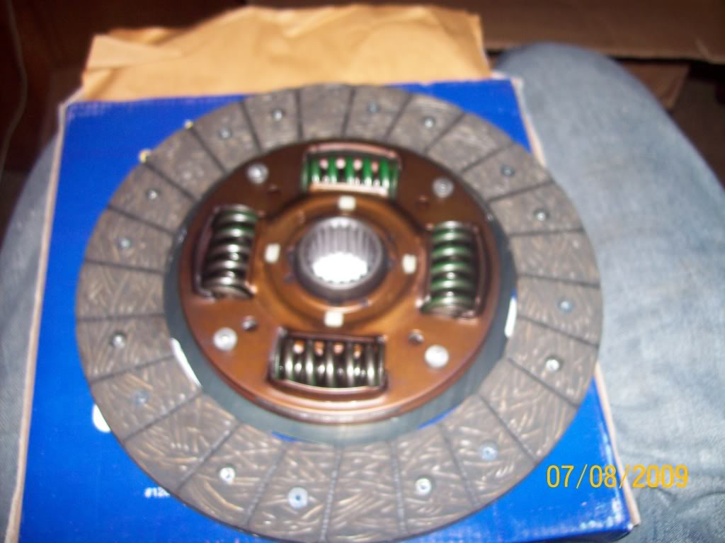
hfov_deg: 51.4
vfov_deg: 39.6
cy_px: 272
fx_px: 754
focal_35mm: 36
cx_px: 362
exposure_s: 1/64
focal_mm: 6
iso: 80
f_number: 2.7
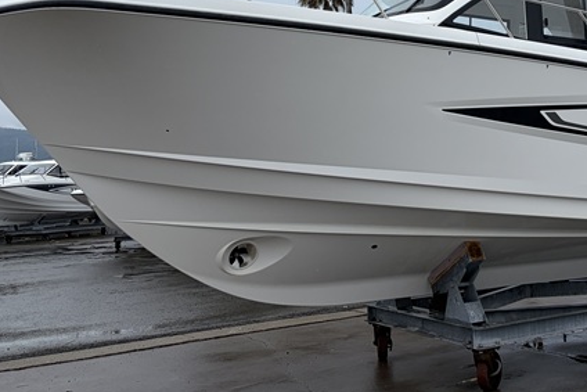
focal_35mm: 51
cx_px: 462
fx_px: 832
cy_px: 61
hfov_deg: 37.6
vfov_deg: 25.9
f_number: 1.6
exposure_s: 1/4065
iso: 50
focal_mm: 5.96
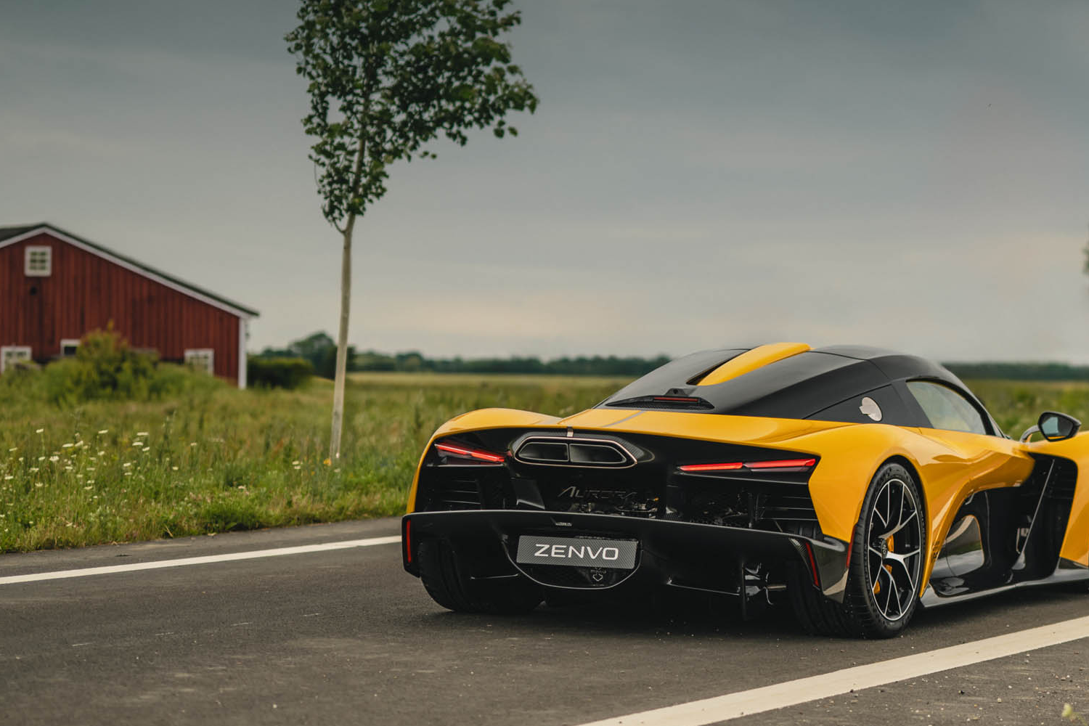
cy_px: 336
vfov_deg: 12.7
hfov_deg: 18.6
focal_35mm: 108
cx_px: 995
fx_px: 3267
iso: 32
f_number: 1.4
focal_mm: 50
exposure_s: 1/500
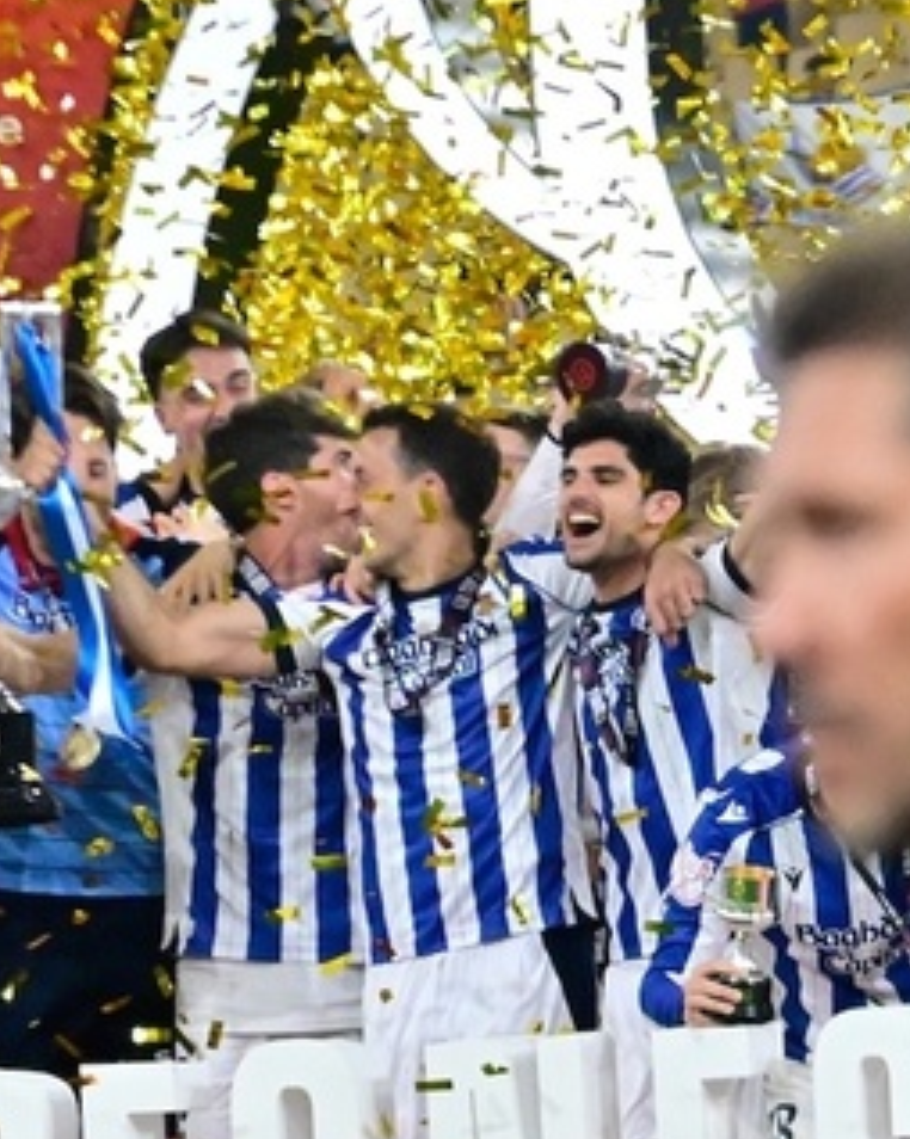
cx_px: 548
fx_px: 16782
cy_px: 530
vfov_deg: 3.9
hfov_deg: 3.1
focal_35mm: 498
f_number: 4
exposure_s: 1/1600
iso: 6400
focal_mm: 120
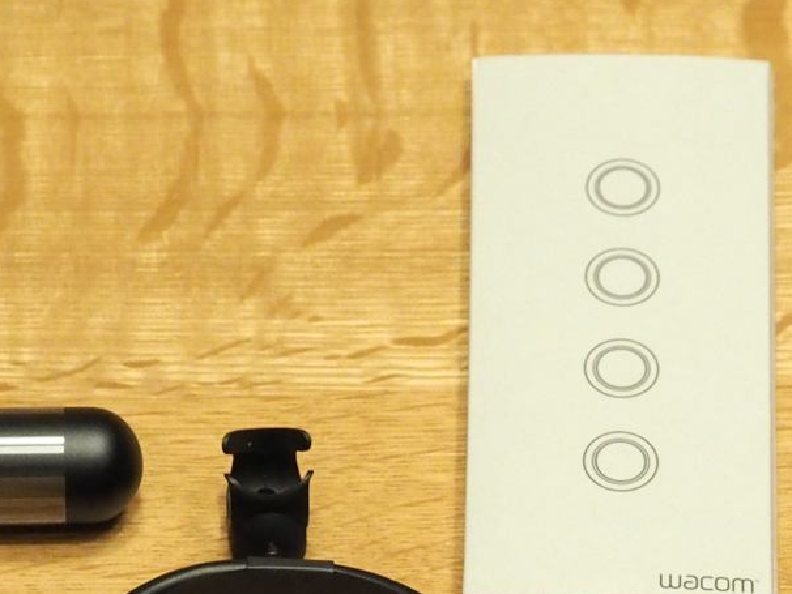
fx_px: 8698
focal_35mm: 380
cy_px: 642
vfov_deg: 3.9
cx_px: 222
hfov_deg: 5.2
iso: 1600
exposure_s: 1/125
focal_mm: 60
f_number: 4
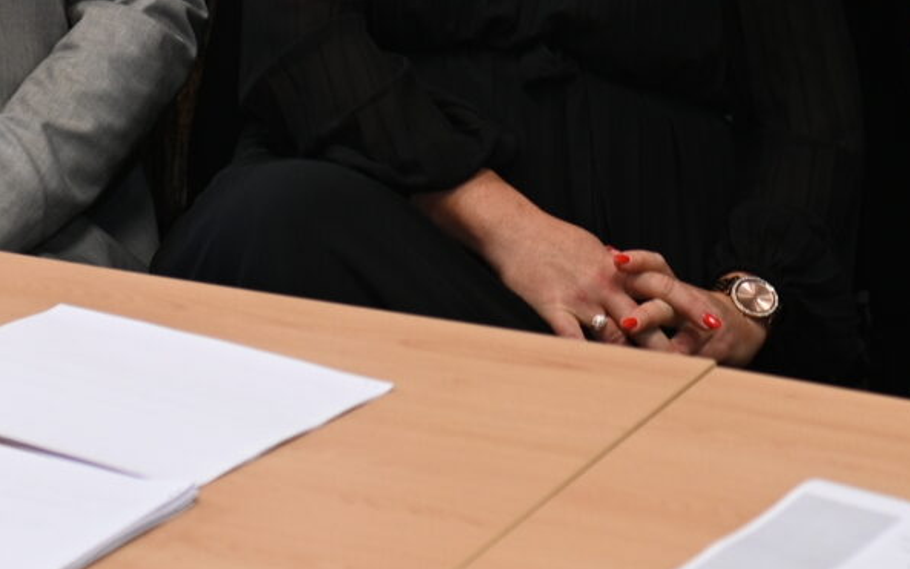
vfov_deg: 8.1
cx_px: 711
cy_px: -571
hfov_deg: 13.5
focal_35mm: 154
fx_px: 3820
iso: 320
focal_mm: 35
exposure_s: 1/200
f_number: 2.8
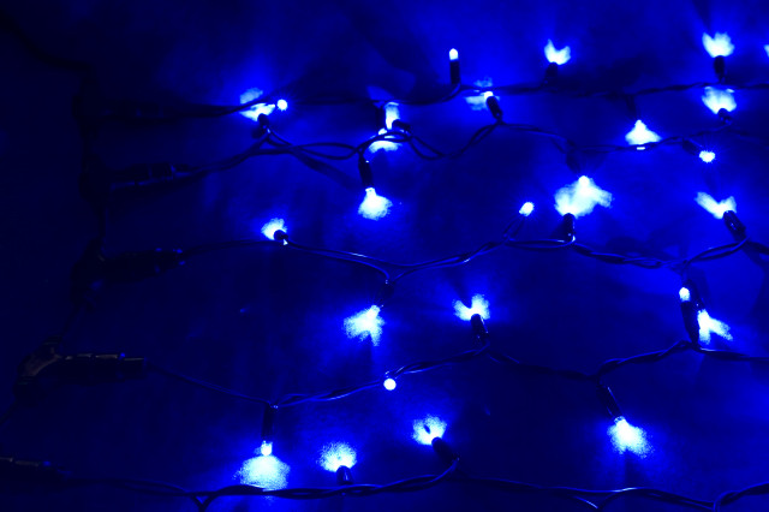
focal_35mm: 46
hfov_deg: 42.3
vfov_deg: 28.9
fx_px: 993
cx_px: 384
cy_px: 256
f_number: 5.6
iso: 200
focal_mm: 31
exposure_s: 2
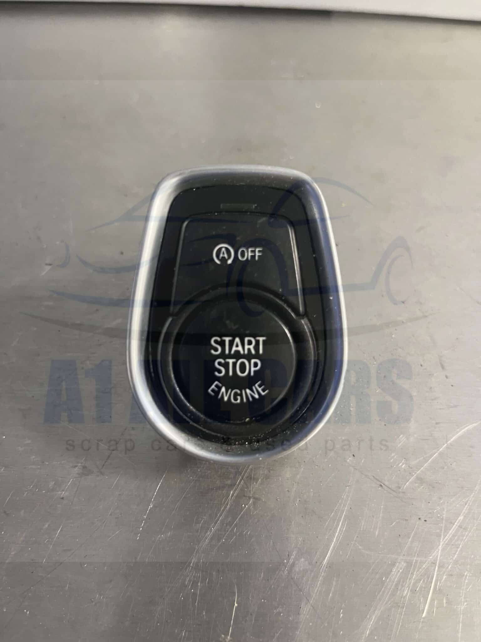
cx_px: 240
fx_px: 482
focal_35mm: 26
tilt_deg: -54.4
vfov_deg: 67.3
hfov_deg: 53.1
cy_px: 321
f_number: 1.6
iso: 500
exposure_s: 1/50
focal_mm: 5.1
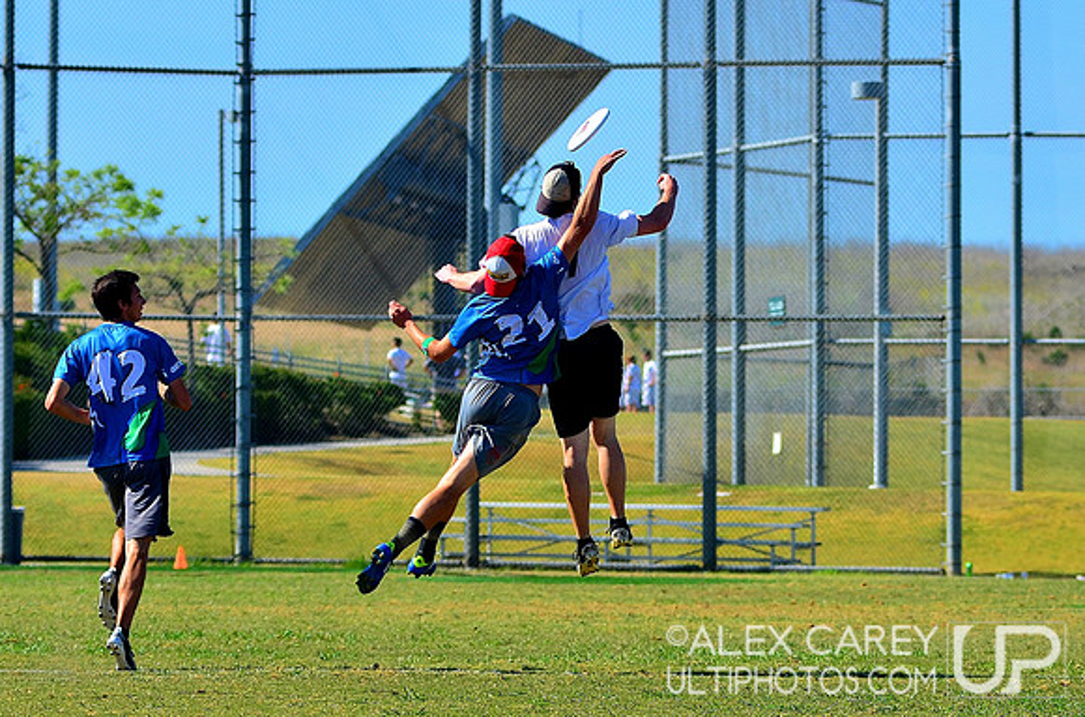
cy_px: 358
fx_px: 4733
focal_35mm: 158
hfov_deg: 13.1
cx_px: 542
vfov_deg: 8.7
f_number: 4
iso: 250
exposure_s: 1/2500
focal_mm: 105
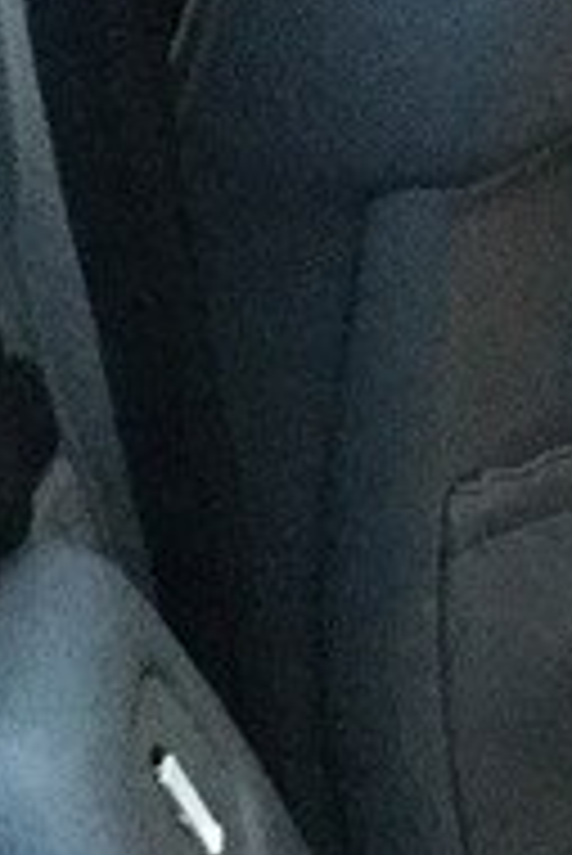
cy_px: 403
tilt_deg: -30.6
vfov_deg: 18.2
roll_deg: +6.7
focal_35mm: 112
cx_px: 1360
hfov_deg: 10.6
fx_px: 2664
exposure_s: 1/17
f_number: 2.4
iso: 800
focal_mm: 3.3
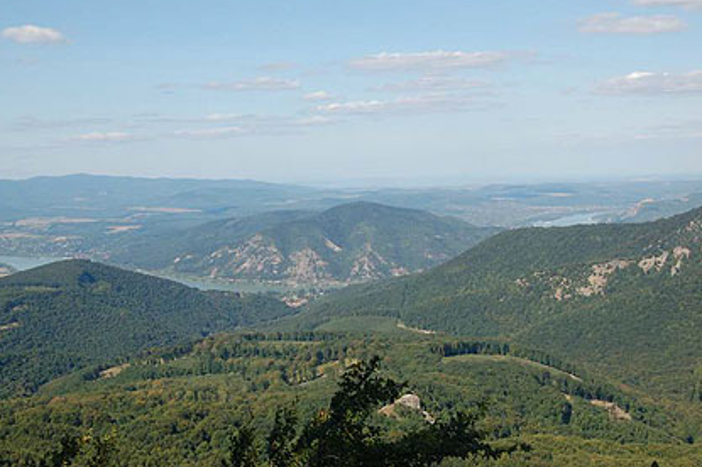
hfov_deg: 38.2
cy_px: 217
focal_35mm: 52
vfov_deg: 25.9
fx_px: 1013
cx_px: 338
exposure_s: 1/640
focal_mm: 32
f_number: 13
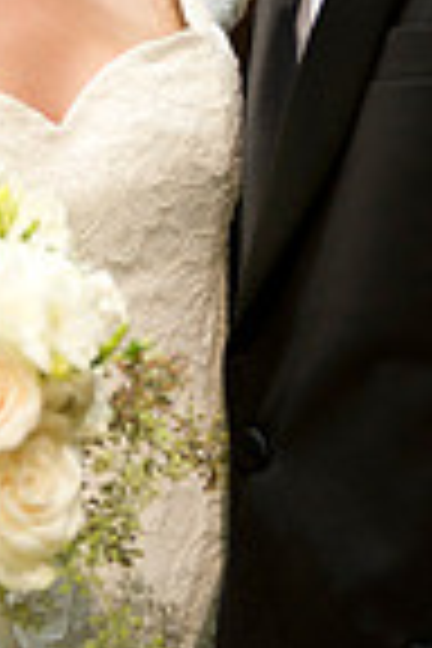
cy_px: -40
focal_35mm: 137
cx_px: 101
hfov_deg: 10.0
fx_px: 2466
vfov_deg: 14.7
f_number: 2.8
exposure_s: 1/80
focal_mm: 44
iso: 1600
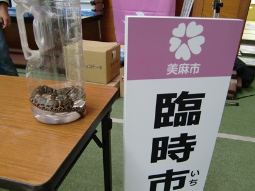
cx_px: 134
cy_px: 105
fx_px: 236
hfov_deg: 56.8
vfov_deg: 44.1
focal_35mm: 32
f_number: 2.6
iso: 400
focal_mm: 4.9
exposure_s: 1/100
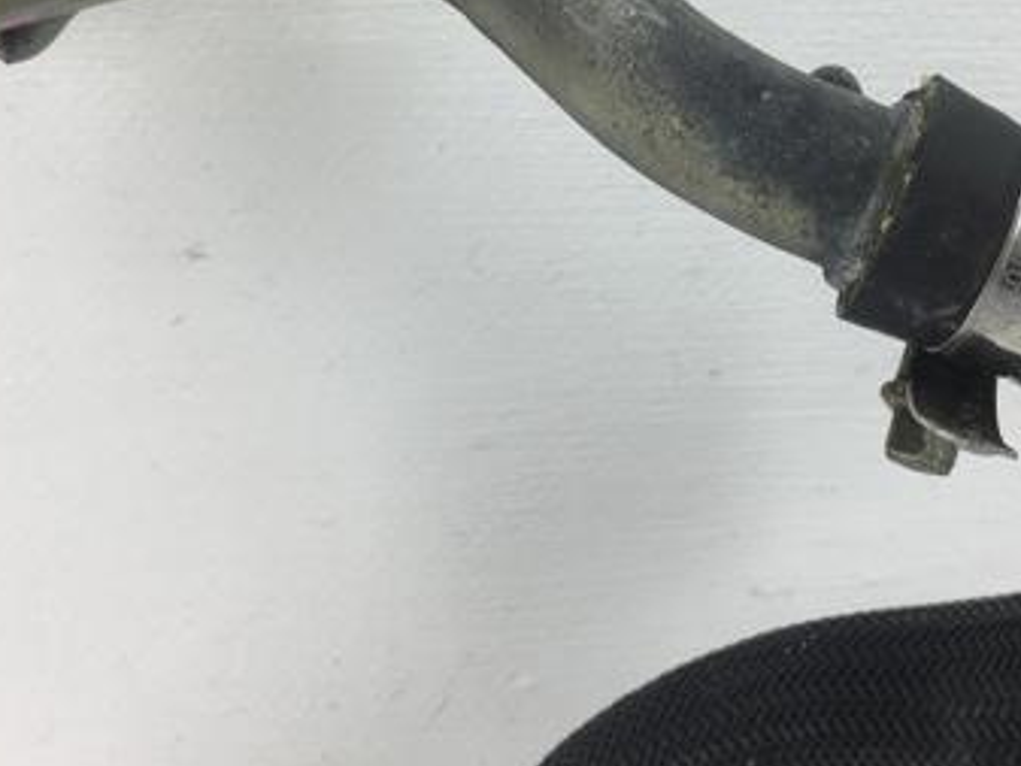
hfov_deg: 34.7
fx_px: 1623
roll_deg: -2.4
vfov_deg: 26.1
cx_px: 636
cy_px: 160
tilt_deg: -17.6
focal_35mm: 55
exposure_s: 1/148
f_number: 2.2
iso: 25
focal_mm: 4.15
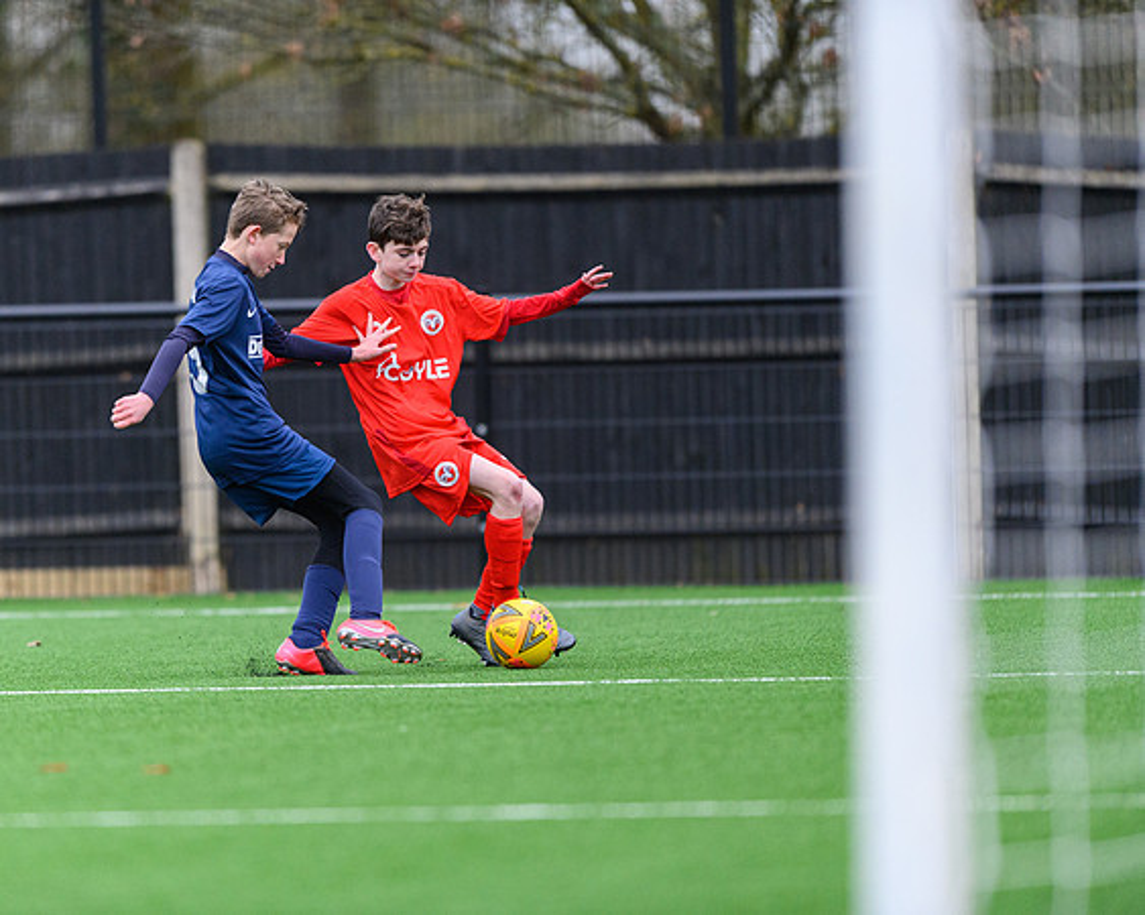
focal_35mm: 451
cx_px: 457
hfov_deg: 4.3
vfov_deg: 3.4
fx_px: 15279
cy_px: 458
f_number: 2.8
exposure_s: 1/2000
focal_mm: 400
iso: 4500
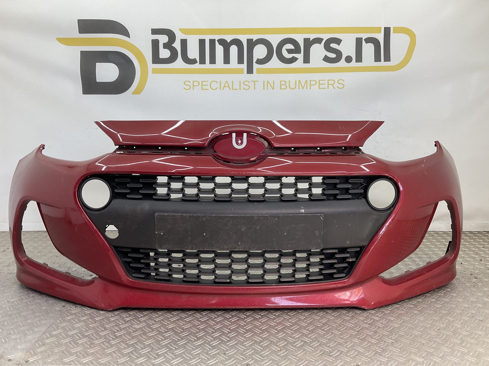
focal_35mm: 30
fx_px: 424
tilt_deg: -10.7
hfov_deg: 60.0
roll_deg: -1.1
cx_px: 245
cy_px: 181
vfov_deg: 46.8
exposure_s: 1/120
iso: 20
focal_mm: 3
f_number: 1.8
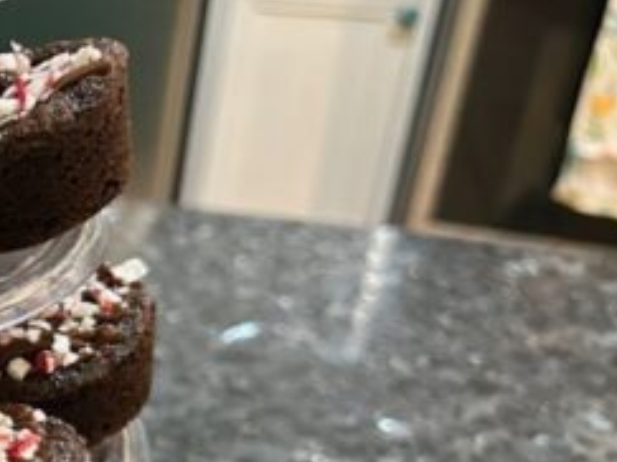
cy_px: 396
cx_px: -264
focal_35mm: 77
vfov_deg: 18.9
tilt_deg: -29.8
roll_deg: +0.7
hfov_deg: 21.8
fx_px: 1372
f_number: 1.5
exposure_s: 1/40
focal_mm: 5.7
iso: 500
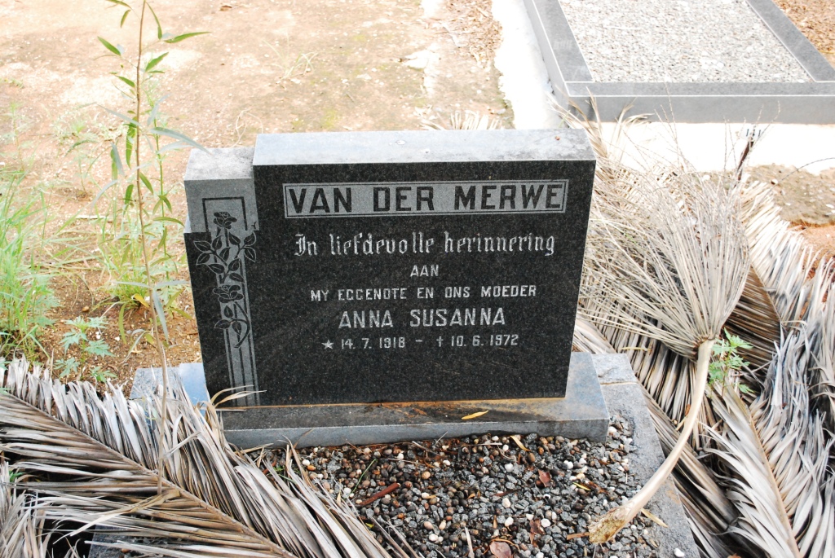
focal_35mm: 42
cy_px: 279
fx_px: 975
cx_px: 418
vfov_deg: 32.0
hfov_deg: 46.4
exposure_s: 1/400
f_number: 4.5
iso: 1600
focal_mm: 28
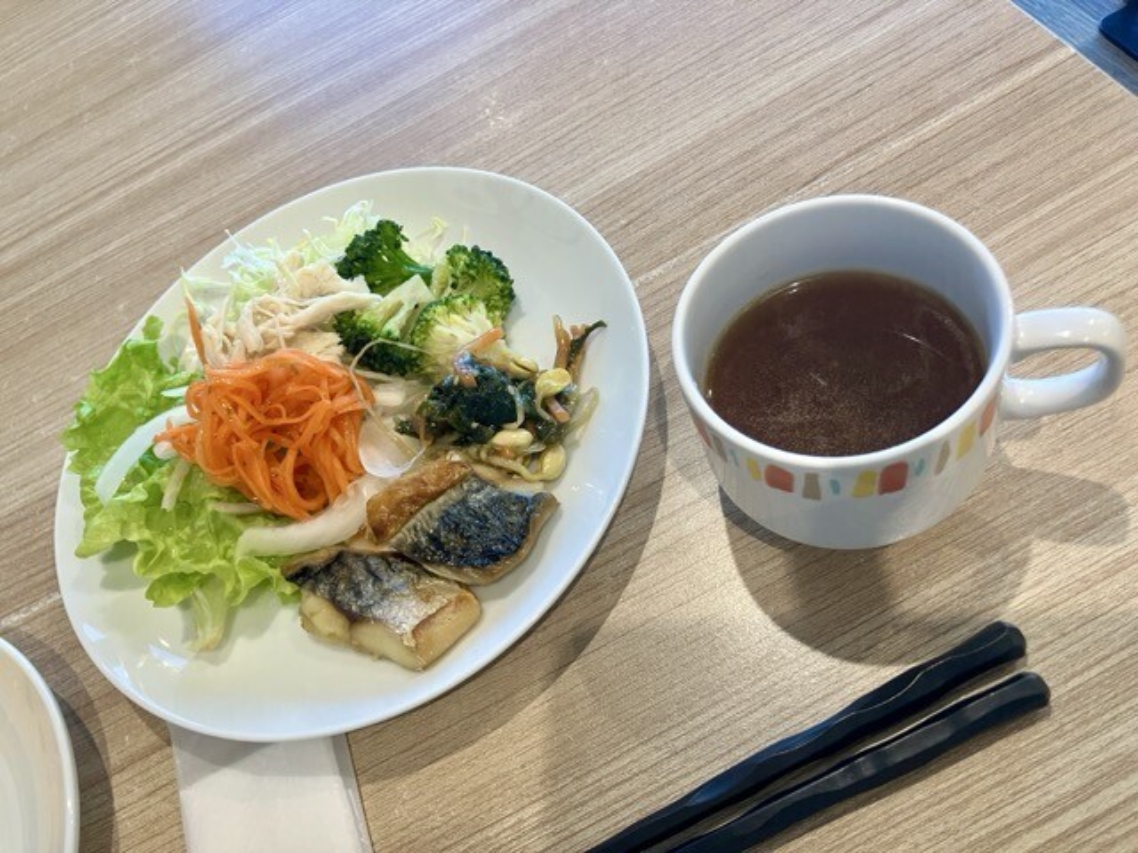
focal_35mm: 28
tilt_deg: -54.7
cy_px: 426
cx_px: 569
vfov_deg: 49.7
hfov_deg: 63.4
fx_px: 920
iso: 64
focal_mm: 3.99
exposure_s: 1/60
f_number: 1.8
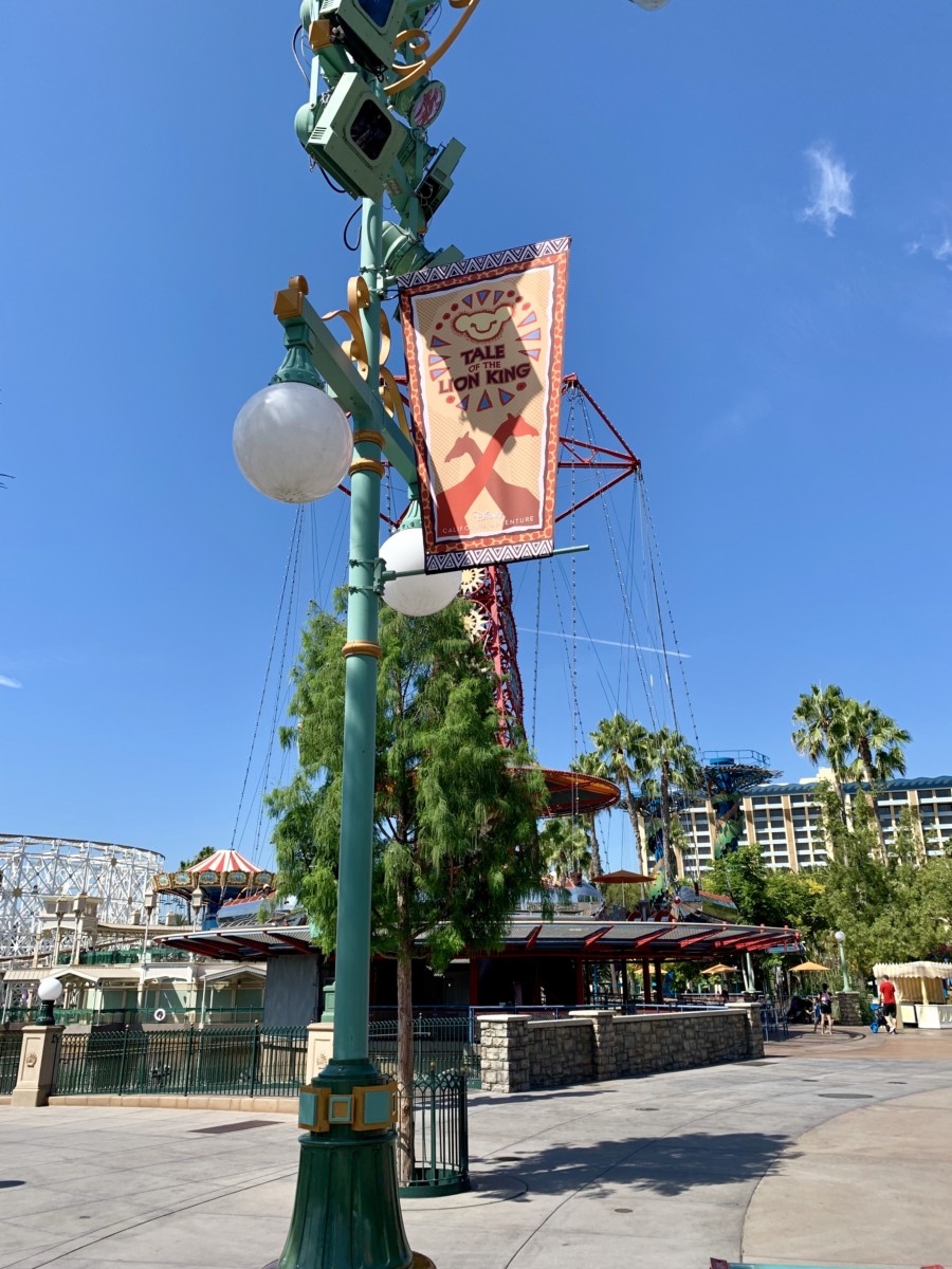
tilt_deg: +20.3
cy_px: 634
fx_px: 953
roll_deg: +0.3
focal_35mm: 26
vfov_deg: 67.3
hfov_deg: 53.1
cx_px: 476
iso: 25
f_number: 1.8
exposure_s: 1/1880
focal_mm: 4.25
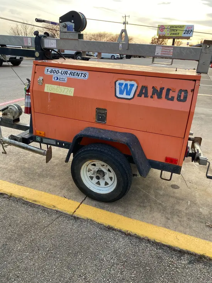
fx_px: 212
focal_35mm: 26
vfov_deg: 67.3
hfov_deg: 53.1
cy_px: 142
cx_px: 106
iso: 32
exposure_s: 1/305
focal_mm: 4.25
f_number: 1.8
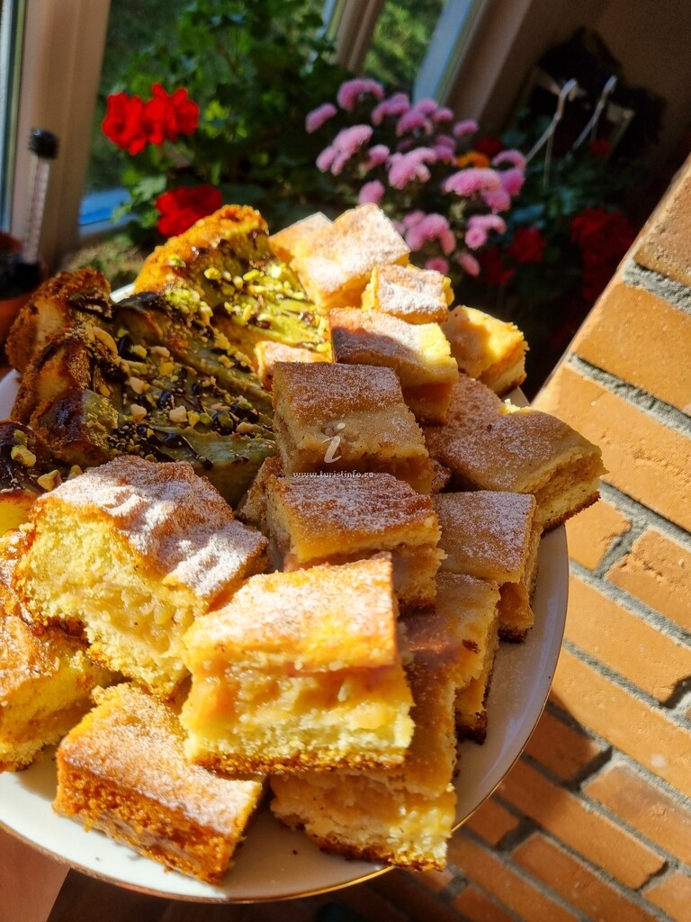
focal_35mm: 26
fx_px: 692
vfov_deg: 67.3
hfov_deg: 53.1
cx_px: 346
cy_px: 461
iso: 50
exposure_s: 1/958
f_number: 1.8
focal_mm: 5.4
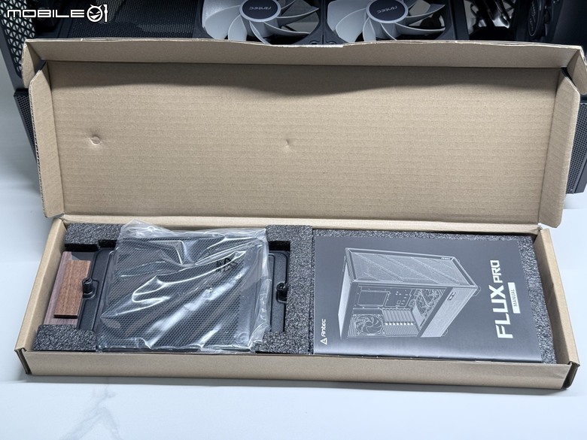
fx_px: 814
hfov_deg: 39.7
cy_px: 220
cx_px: 294
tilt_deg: -48.8
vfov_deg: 30.3
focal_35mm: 48
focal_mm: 6.76
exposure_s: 1/60
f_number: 1.78
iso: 125
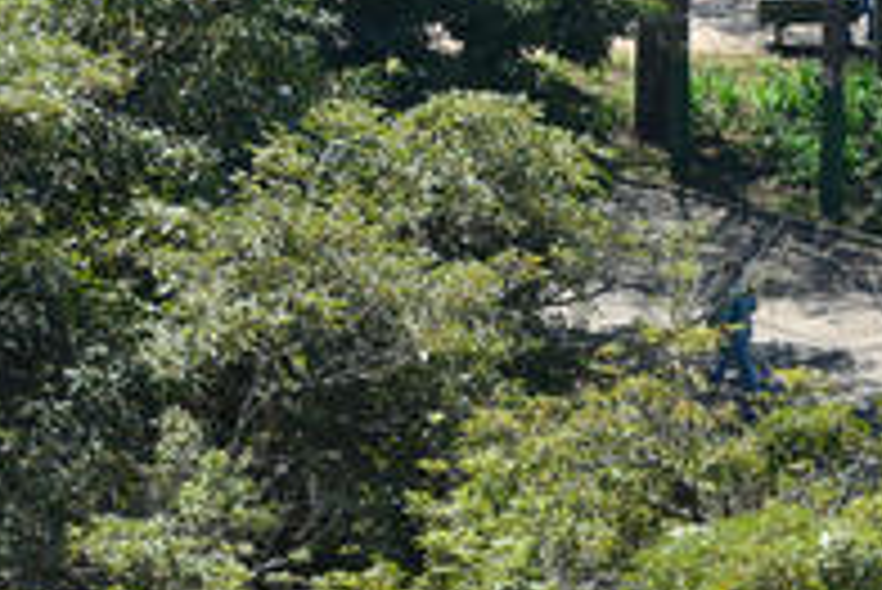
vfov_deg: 4.1
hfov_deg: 6.2
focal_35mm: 332
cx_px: 837
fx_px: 8140
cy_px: -72
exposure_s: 1/640
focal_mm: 130
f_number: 2.8
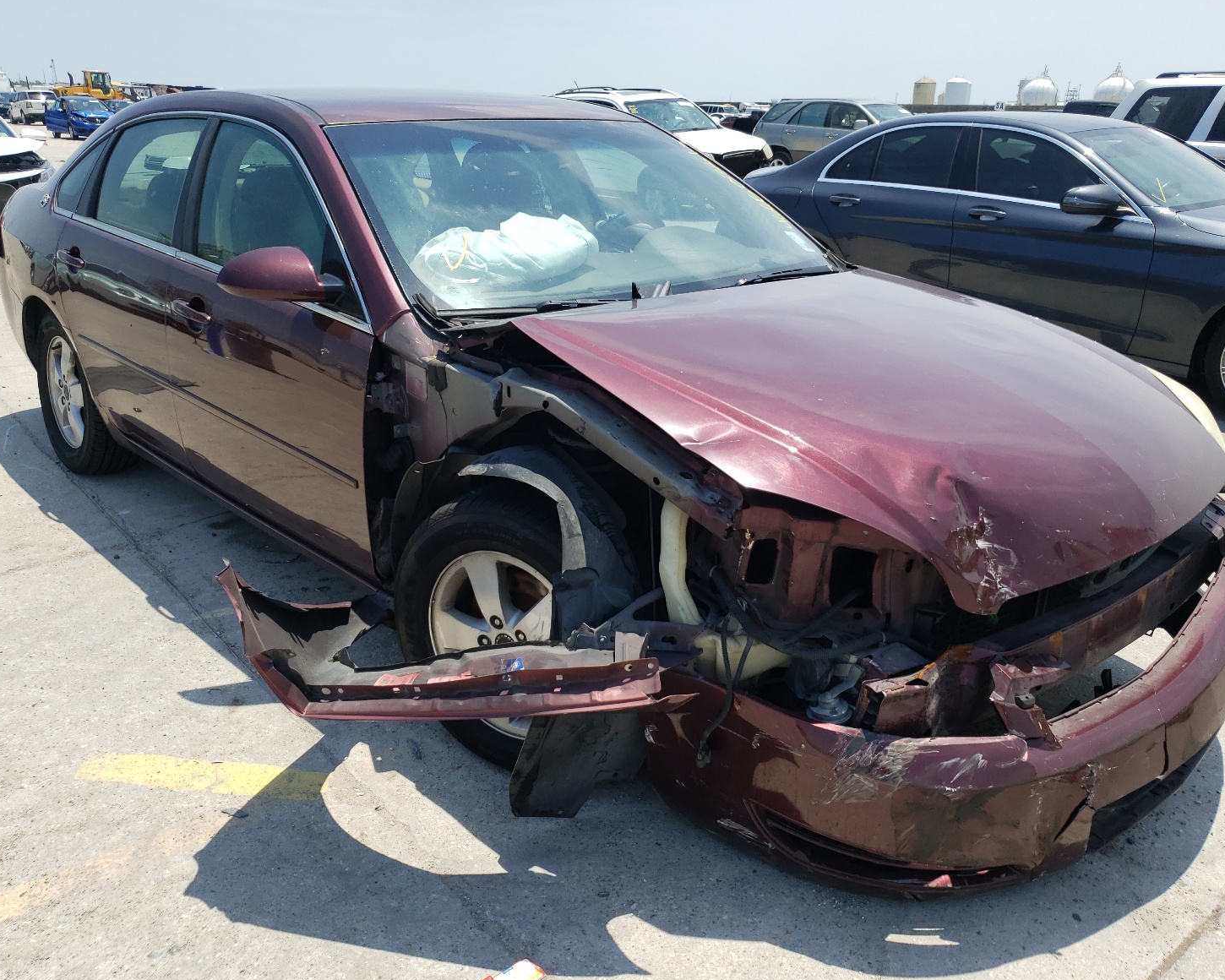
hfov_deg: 62.2
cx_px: 598
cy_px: 490
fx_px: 1015
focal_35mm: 28
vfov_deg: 51.5
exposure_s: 1/2500
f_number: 1.5
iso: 50
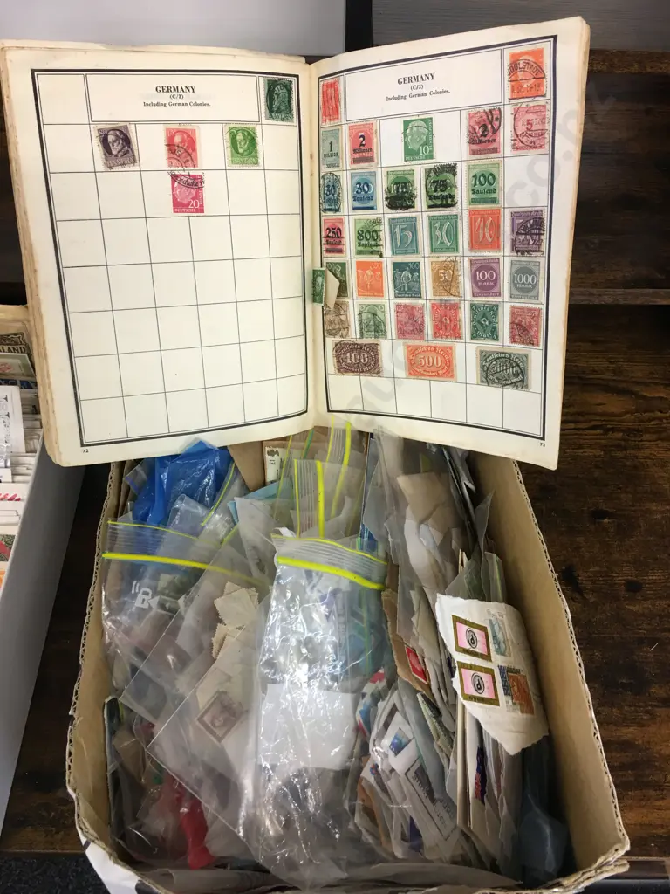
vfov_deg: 61.7
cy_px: 447
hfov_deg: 48.2
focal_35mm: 29
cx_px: 335
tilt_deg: -50.8
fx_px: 748
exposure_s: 1/17
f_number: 2.2
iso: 40
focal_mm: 4.15
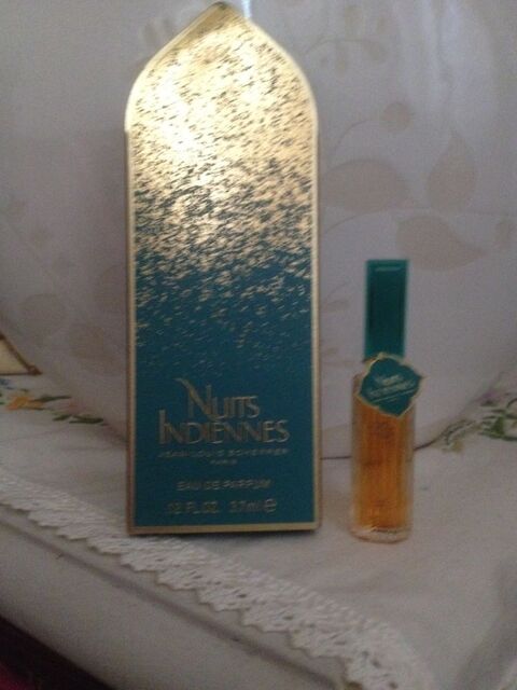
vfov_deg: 52.6
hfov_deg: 40.7
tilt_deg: -11.8
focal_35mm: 35
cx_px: 258
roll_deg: +1.4
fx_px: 697
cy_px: 345
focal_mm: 4.28
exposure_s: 1/15
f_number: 2.4
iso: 640
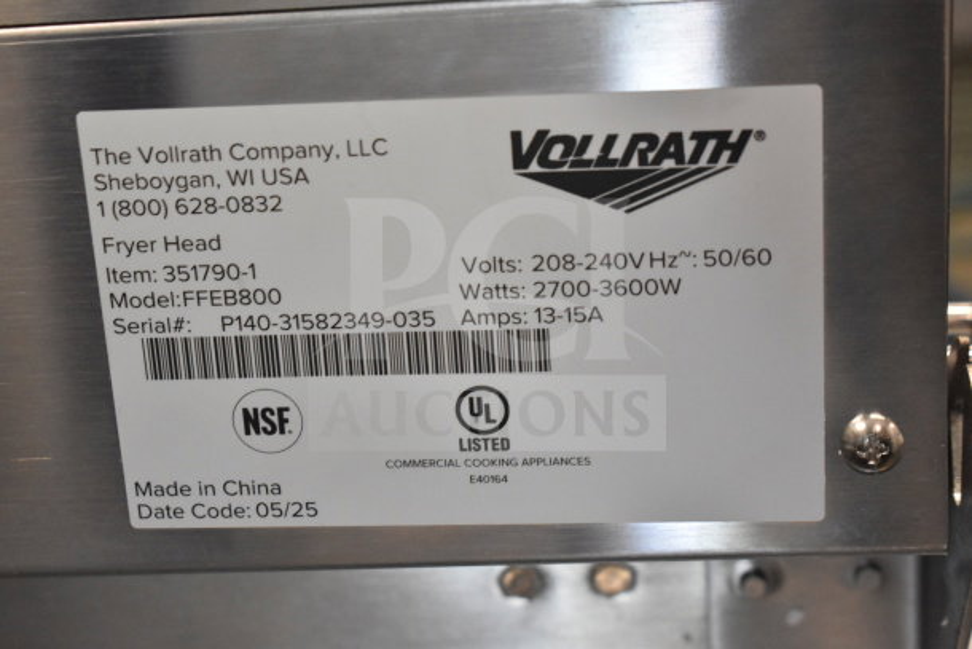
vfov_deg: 18.2
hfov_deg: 27.0
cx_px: 486
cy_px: 324
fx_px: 2025
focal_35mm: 75
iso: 4000
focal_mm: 50
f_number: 5.6
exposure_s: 1/80
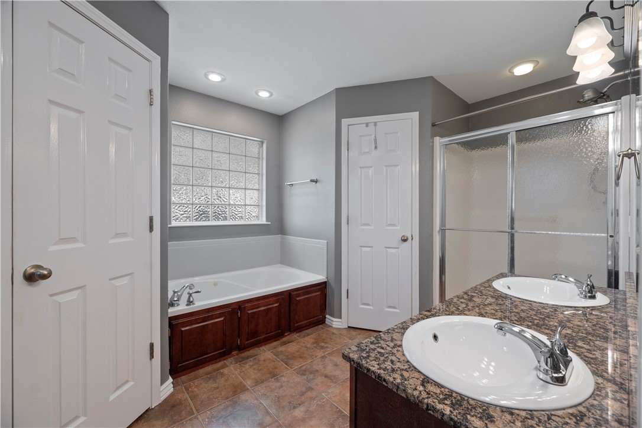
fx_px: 250
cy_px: 214
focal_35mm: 14
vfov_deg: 81.2
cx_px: 321
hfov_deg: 104.3
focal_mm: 14
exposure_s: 1/20
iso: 640
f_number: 8
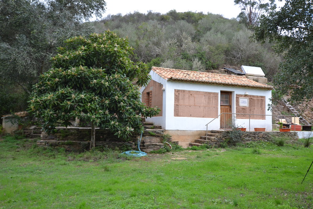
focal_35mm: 30
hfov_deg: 61.9
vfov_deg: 43.6
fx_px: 261
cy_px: 104
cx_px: 156
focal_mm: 20
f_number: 5.6
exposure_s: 1/125
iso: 200
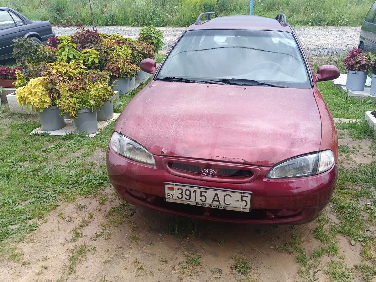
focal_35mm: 30
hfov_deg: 60.0
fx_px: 326
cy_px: 141
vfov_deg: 46.8
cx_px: 188
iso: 382
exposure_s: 1/100
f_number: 1.79
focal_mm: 4.84
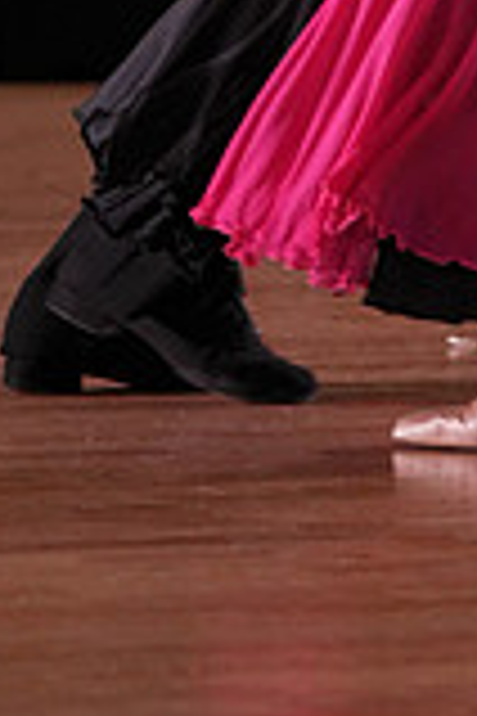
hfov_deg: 2.5
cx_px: 628
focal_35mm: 559
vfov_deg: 3.7
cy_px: -563
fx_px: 11109
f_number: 4
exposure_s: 1/500
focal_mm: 153
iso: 1250
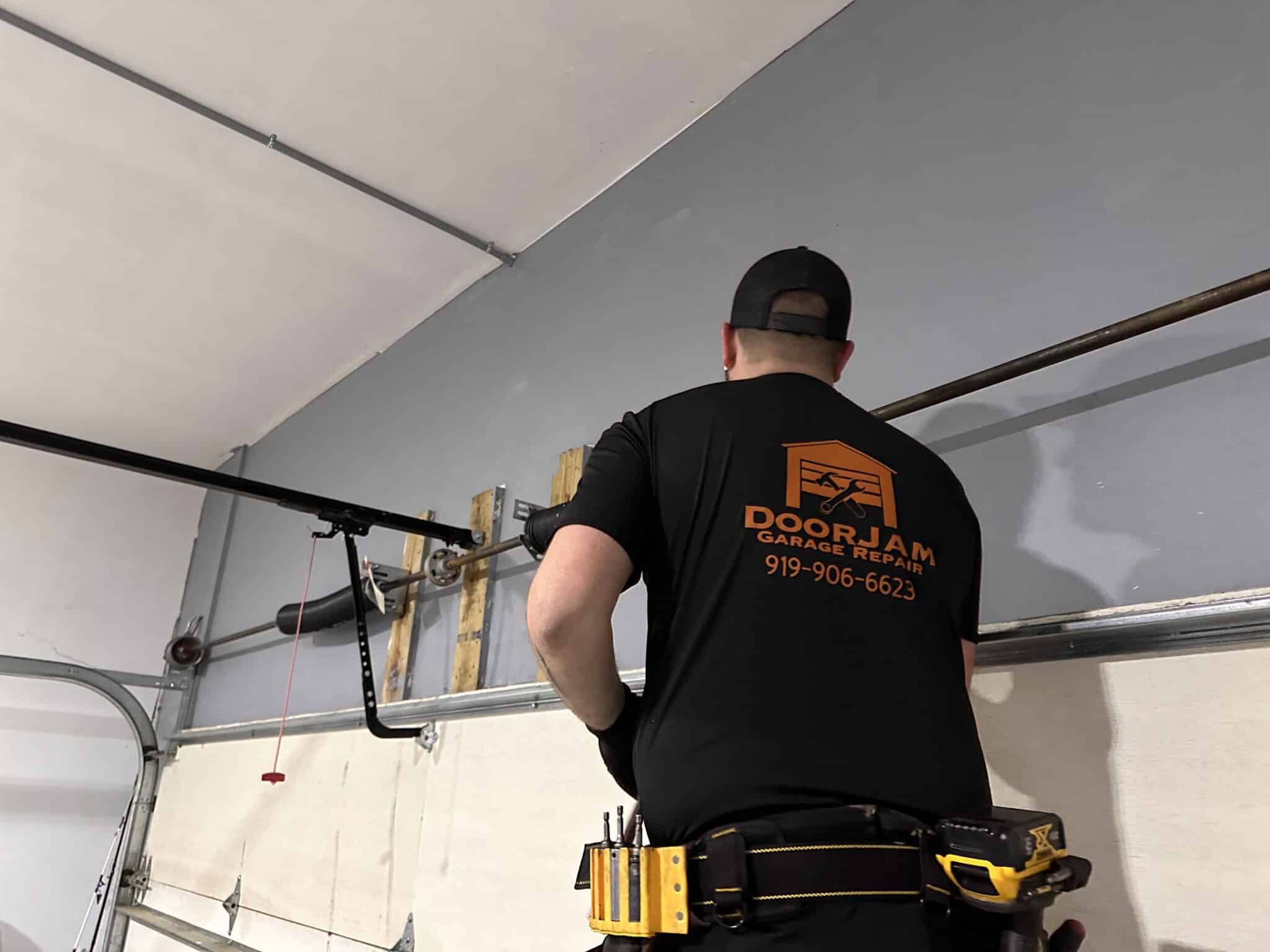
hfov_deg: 71.6
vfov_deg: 56.8
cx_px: 635
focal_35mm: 24
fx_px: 881
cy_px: 476
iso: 800
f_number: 1.78
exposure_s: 1/60
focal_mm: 6.86
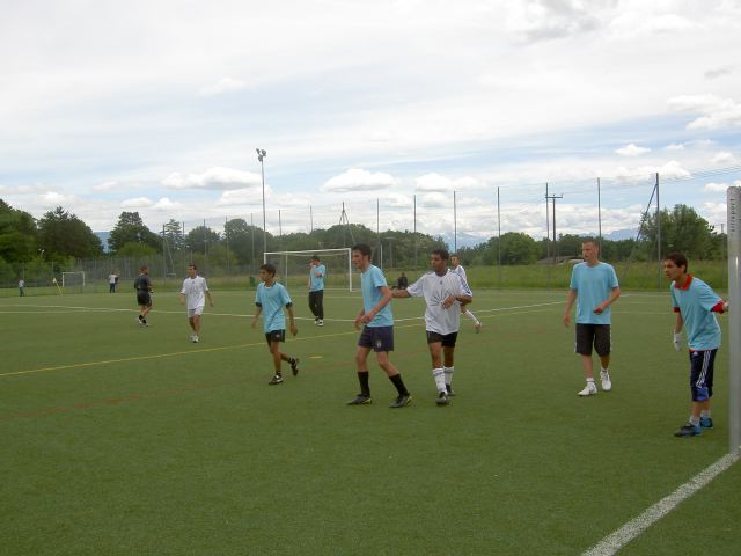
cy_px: 278
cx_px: 370
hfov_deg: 54.0
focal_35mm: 34
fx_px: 728
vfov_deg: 41.8
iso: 50
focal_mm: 5.6
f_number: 4.7
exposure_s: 1/400
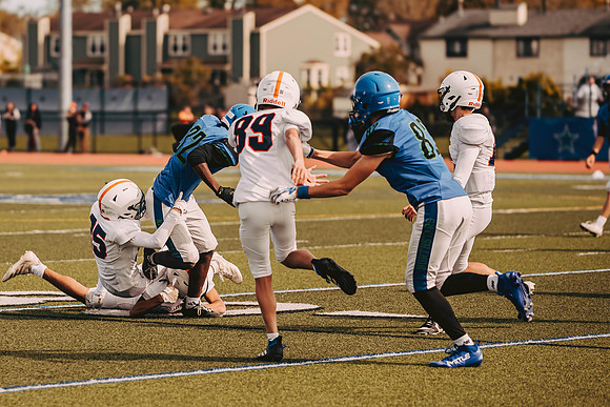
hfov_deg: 10.3
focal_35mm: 200
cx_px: 159
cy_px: 204
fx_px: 3381
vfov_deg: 6.9
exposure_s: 1/2000
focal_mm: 135
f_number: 2.8
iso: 160
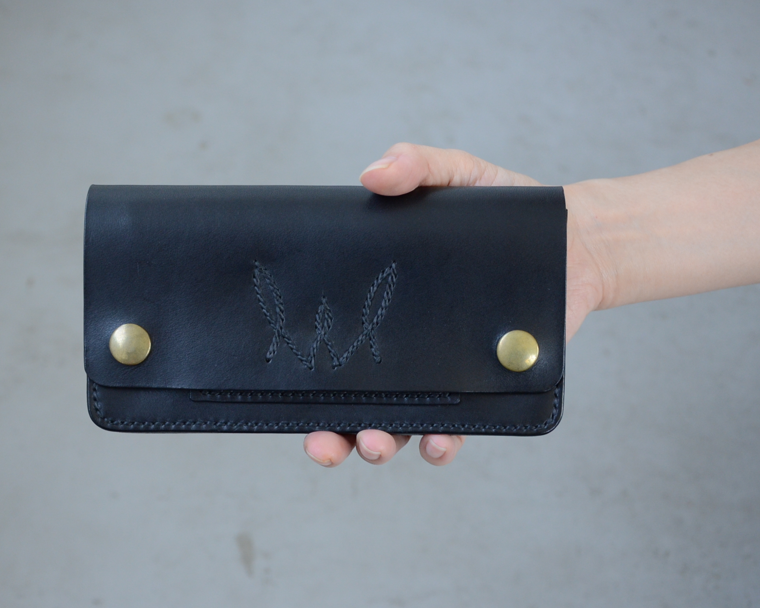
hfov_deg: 30.9
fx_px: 1372
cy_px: 303
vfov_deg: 25.0
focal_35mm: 61
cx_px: 318
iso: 1000
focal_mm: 34
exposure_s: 1/60
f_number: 5
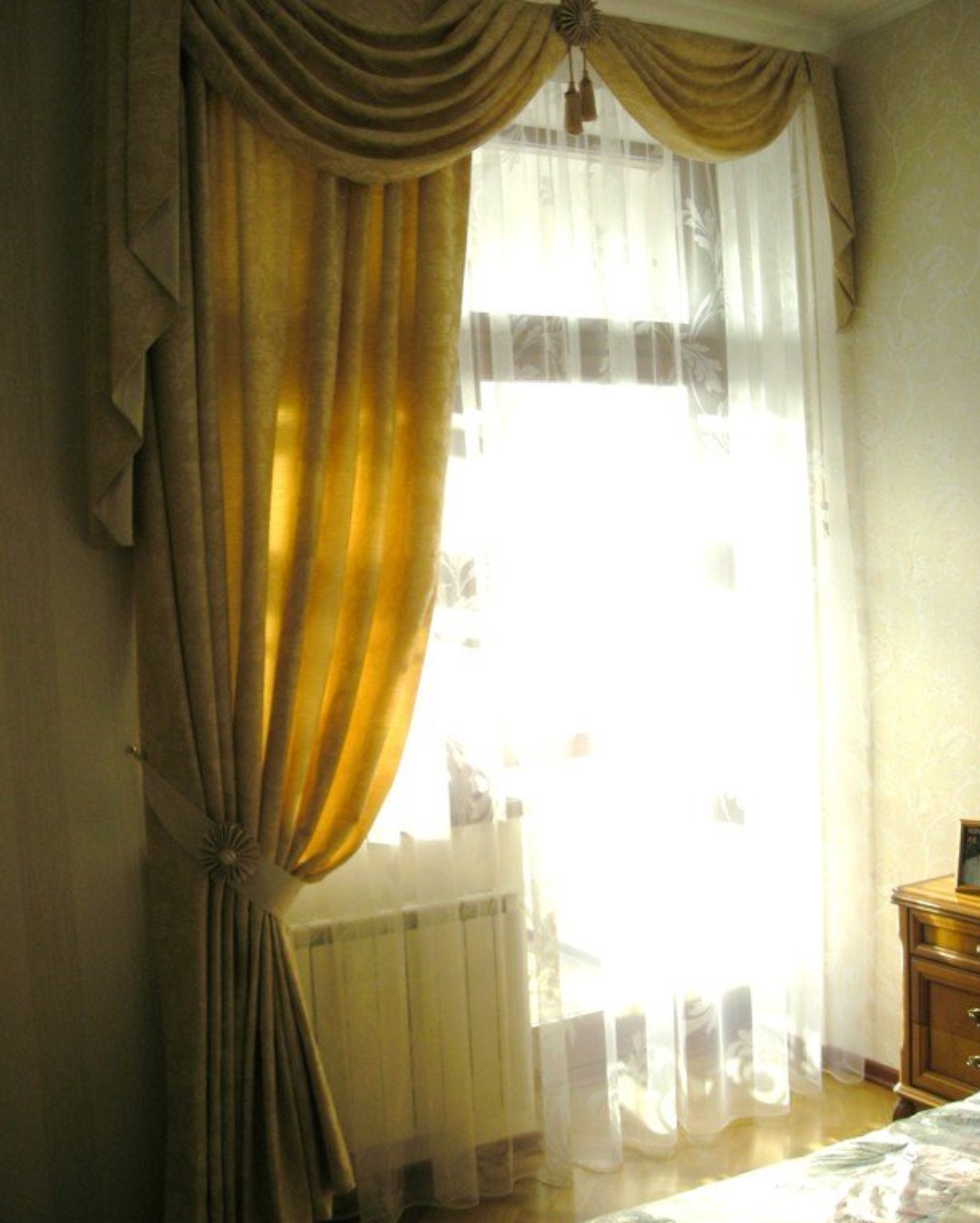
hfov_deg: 40.2
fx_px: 1341
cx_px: 496
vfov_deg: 49.1
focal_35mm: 37
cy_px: 639
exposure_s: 1/152
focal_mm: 5.7
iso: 50
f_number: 2.8
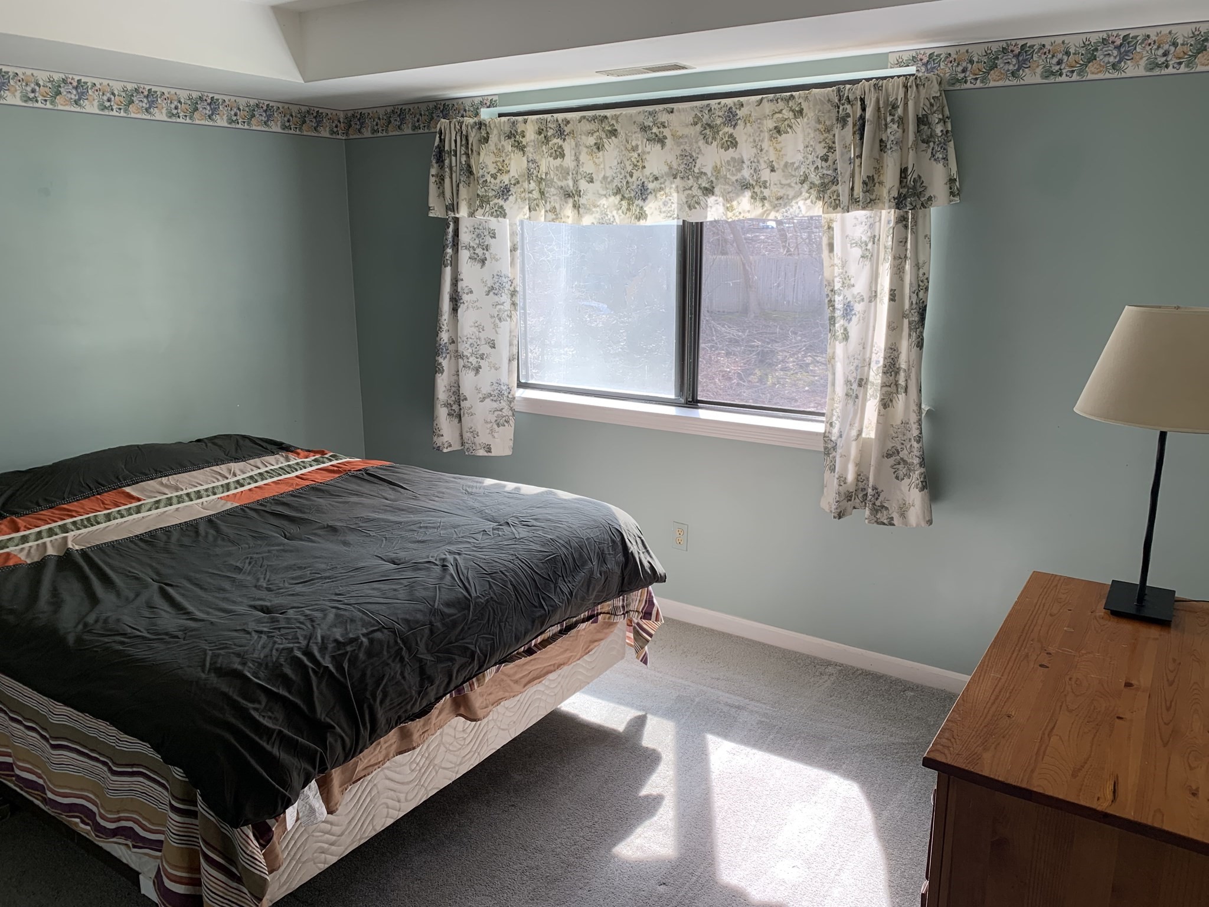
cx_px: 604
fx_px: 908
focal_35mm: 26
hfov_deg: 67.3
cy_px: 454
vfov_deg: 53.1
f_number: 1.8
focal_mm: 4.25
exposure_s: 1/121
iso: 25
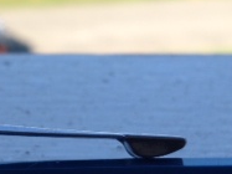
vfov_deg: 12.3
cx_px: 45
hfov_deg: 16.3
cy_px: 36
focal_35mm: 120
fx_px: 804
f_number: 2.4
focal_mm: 4.28
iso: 64
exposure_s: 1/391
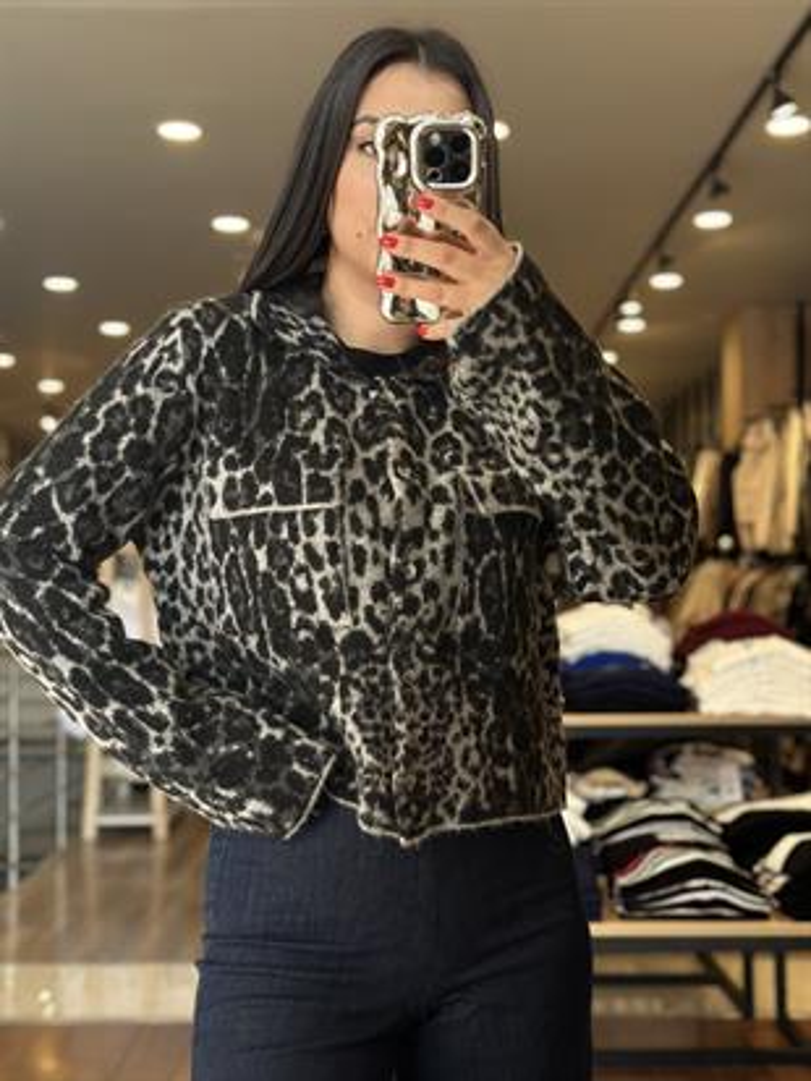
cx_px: 406
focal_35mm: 48
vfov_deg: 39.6
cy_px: 540
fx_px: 1499
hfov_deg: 30.3
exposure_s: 1/127
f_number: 1.78
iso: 125
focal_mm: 6.86
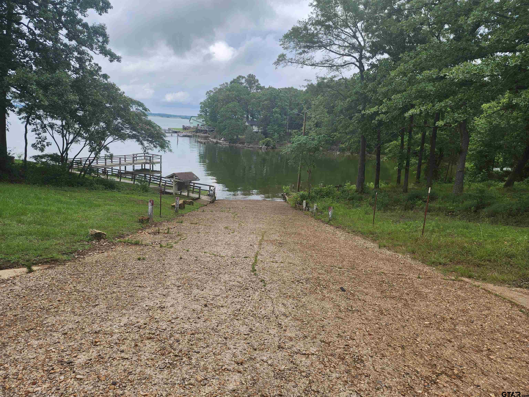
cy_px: 198
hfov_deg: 73.9
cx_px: 264
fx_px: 351
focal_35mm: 23
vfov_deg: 58.9
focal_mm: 6.4
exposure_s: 1/560
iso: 12
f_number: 1.8
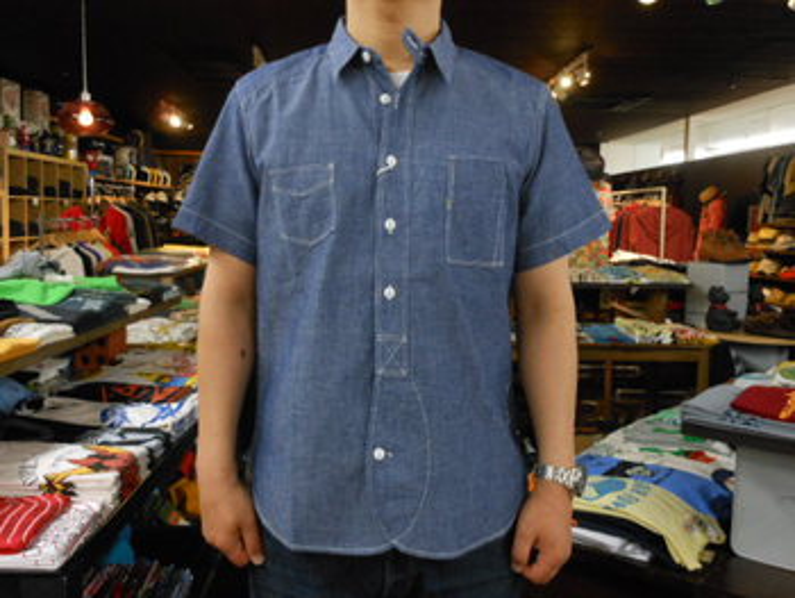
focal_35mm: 33
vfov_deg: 43.0
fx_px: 758
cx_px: 398
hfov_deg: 55.3
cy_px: 299
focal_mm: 5.9
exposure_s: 1/30
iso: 400
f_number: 4
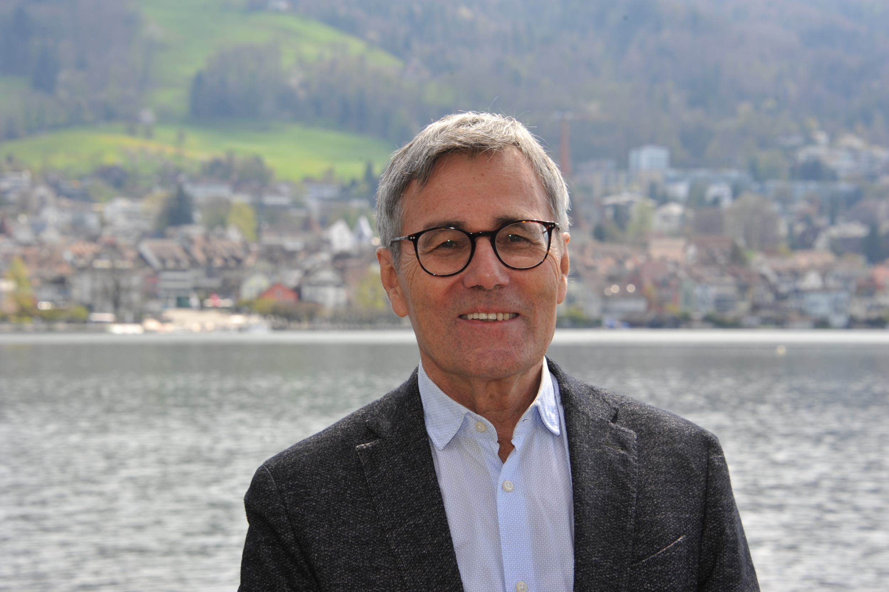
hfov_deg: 20.4
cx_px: 444
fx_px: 2468
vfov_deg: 13.7
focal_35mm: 100
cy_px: 296
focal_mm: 100
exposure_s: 1/250
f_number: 13
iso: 400
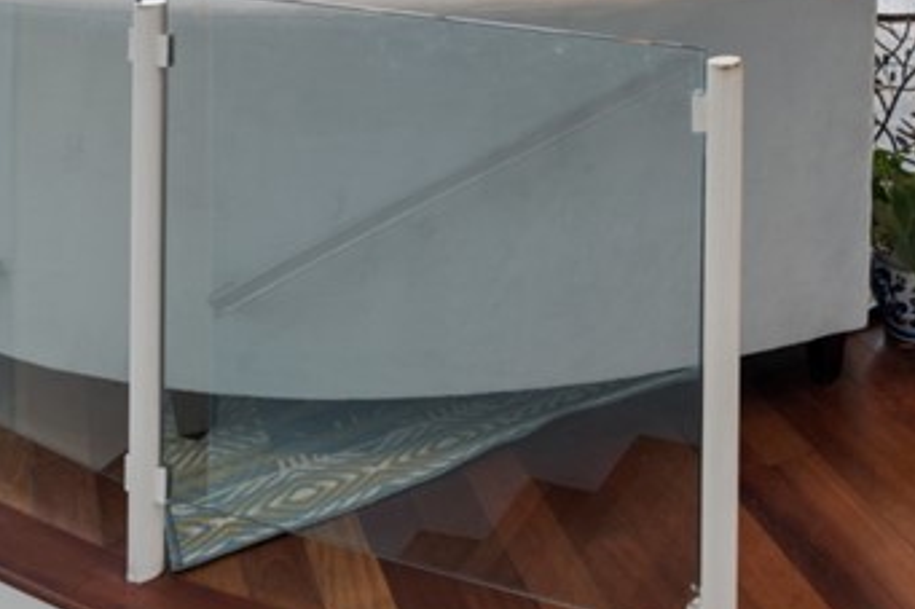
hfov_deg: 36.1
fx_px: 1270
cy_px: -341
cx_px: 896
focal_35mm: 50
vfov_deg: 21.8
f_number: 7.1
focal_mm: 20
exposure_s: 1/30
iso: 200
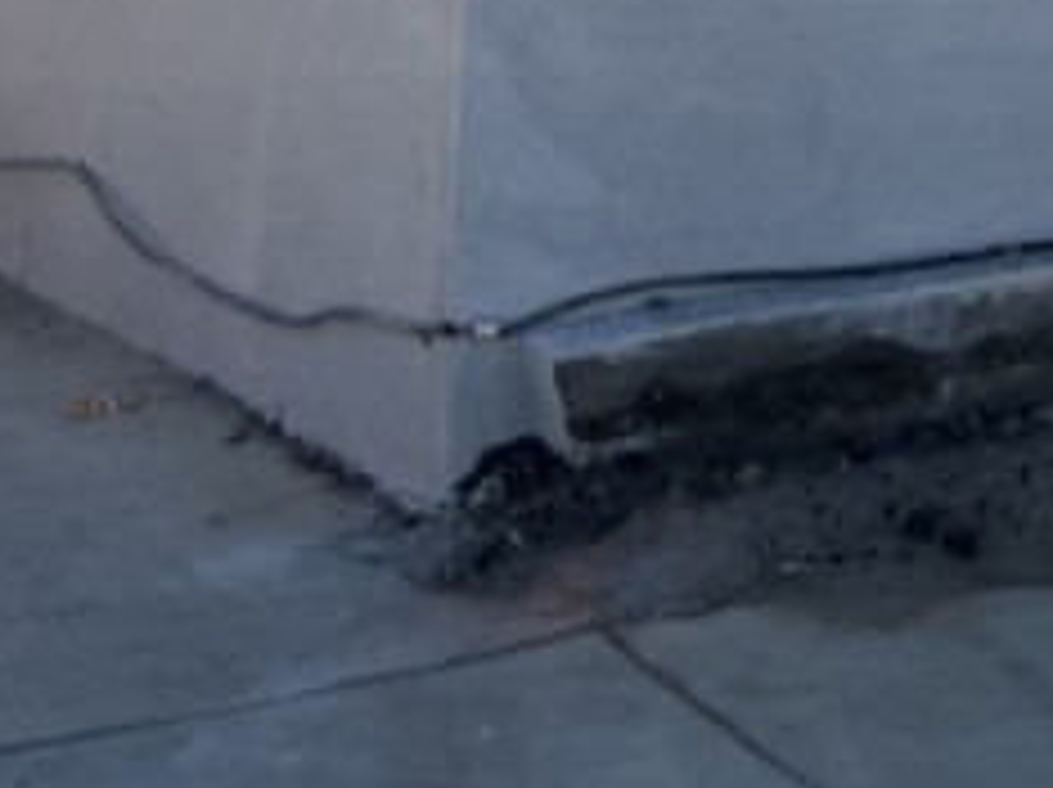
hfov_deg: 15.5
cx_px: 1706
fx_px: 3464
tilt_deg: +3.9
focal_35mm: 114
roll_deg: -1.0
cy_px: -570
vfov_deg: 12.1
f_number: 1.5
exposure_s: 1/5882
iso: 50
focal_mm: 5.7
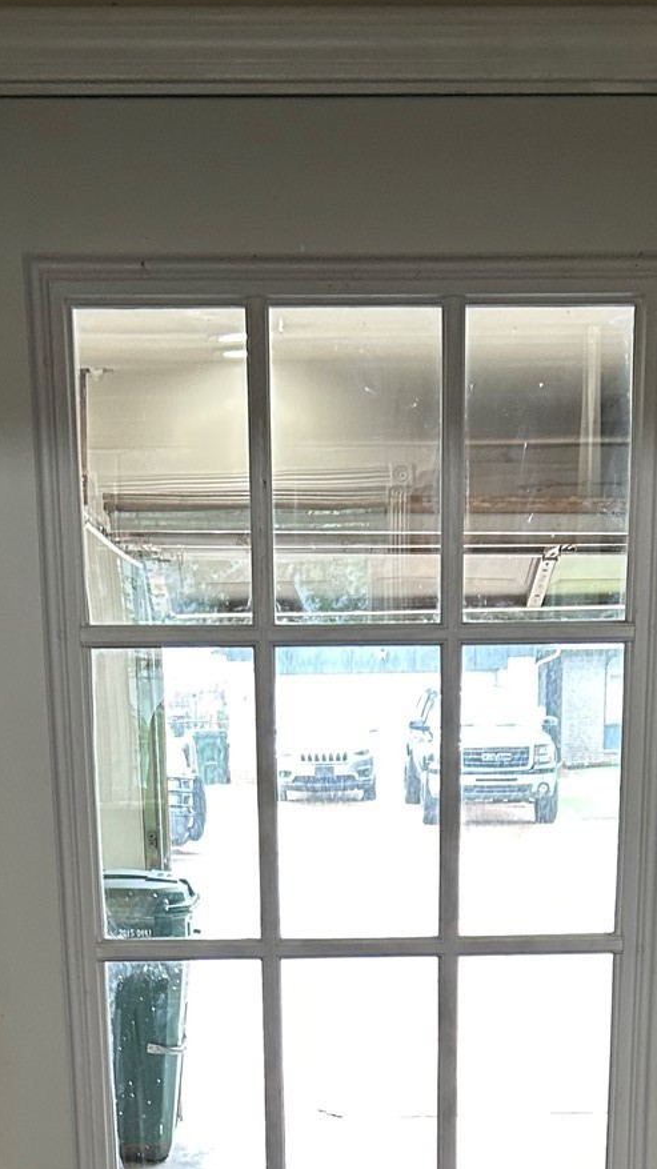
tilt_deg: -16.2
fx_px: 1921
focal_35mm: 62
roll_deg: +0.6
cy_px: 1260
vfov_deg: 30.5
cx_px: 358
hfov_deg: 19.4
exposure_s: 1/60
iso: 200
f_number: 1.5
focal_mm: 5.7
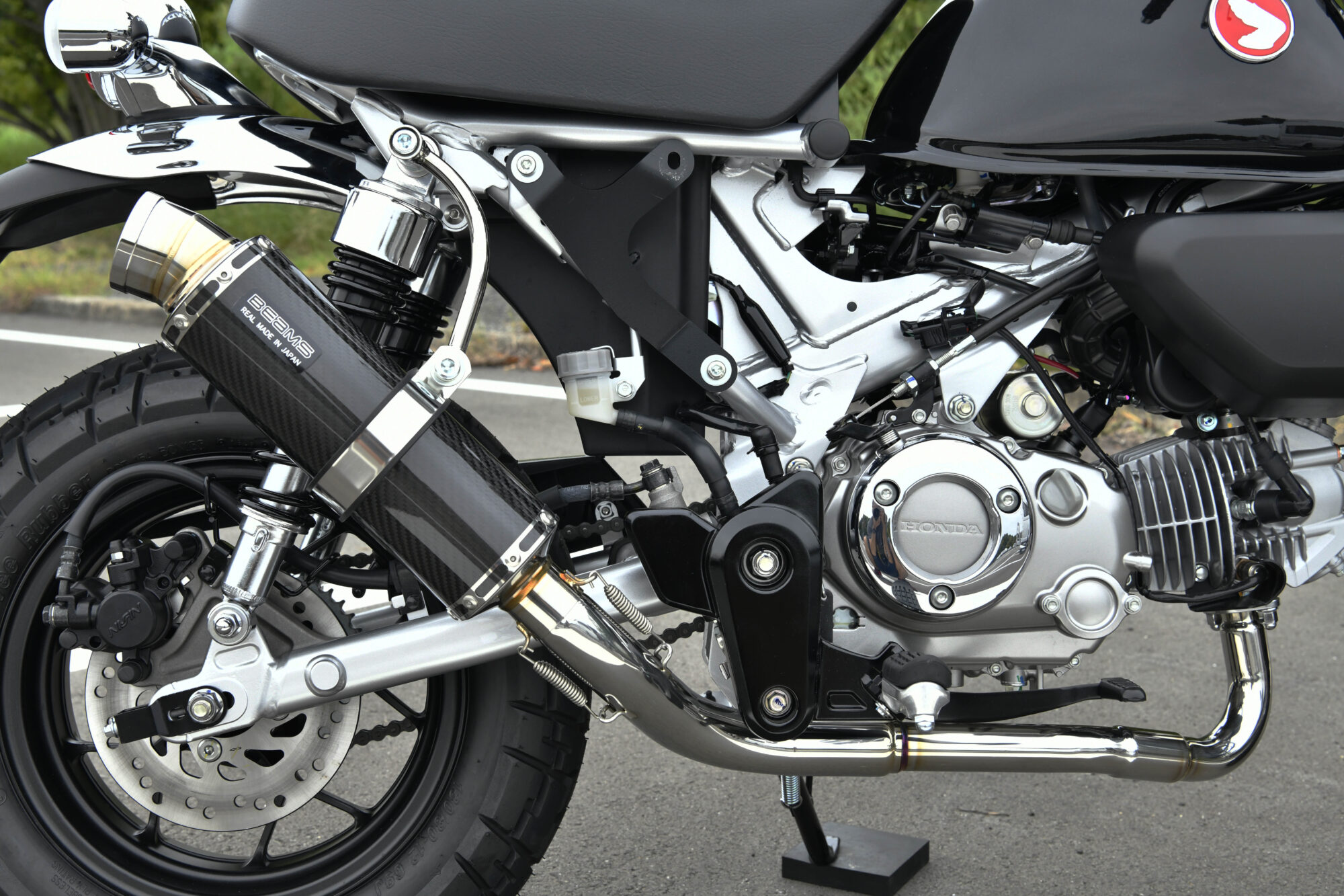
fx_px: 1792
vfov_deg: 28.1
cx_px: 672
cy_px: 448
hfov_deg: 41.1
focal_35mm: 48
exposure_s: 1/320
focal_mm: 48
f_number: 10
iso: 800
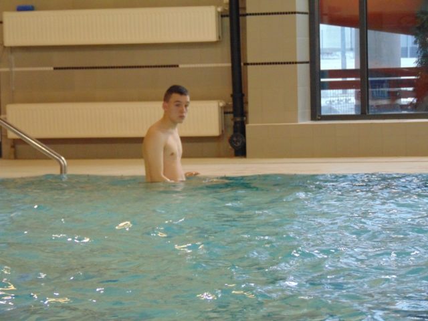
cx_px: 214
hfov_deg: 12.0
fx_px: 2028
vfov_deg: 9.1
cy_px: 160
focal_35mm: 164
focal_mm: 29.5
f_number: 4
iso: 500
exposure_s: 1/60
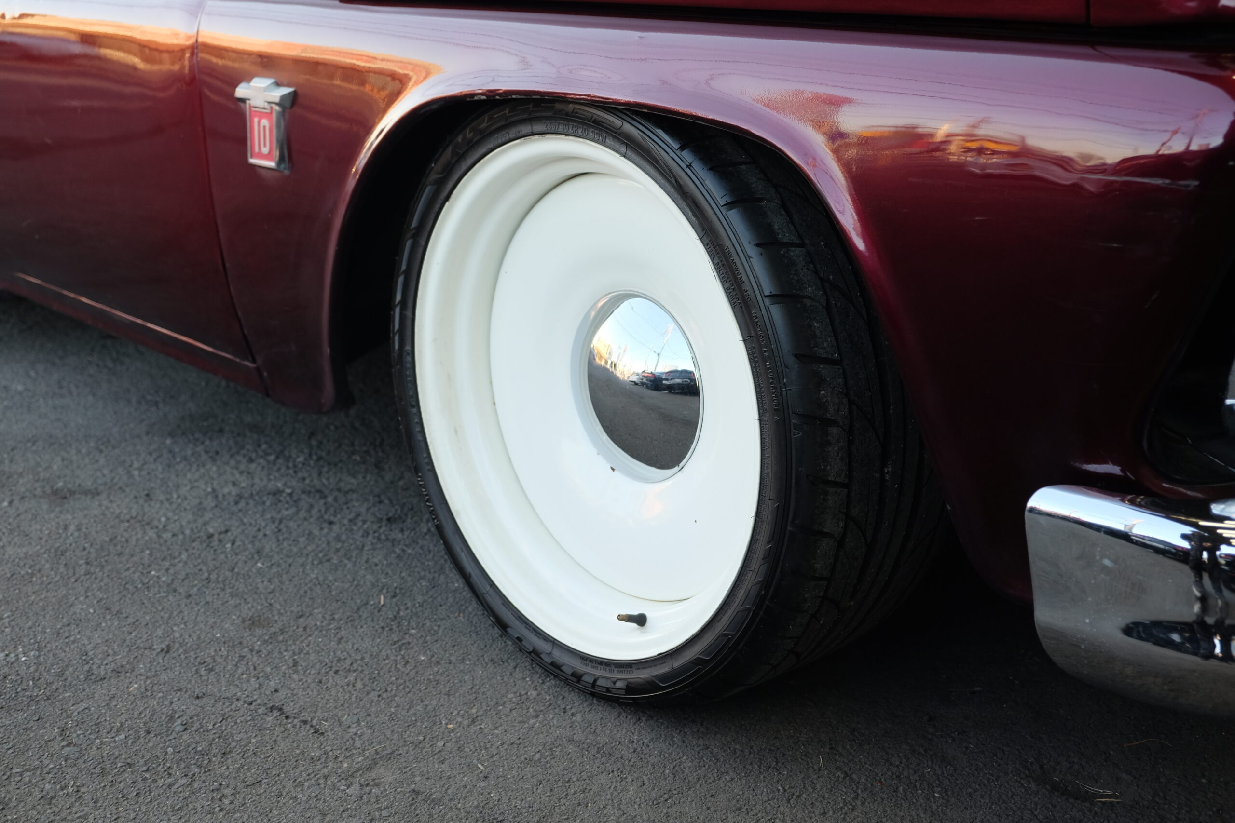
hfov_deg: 48.5
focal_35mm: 40
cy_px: 412
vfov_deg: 33.4
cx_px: 618
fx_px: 1372
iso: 400
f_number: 3.2
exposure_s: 1/140
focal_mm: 26.5
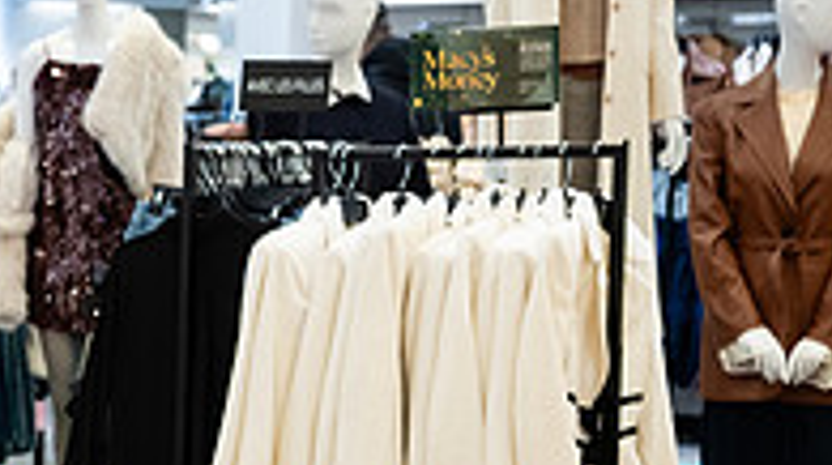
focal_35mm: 115
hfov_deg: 17.2
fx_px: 2533
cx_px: -339
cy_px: 580
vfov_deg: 10.3
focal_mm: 33
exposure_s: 1/160
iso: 1600
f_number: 3.2
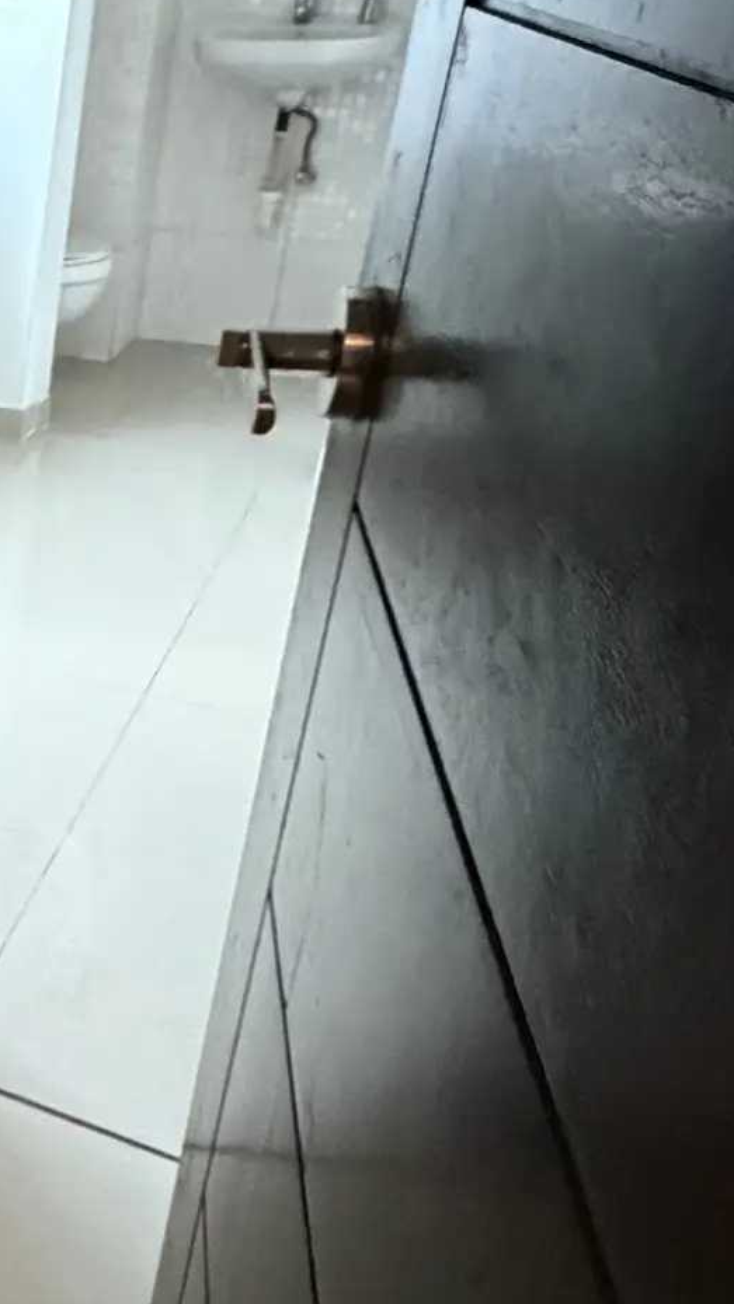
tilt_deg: -23.2
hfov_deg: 21.1
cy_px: 588
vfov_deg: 48.3
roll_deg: +2.7
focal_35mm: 42
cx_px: -521
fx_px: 1453
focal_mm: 2.22
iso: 1000
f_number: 2.2
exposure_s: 1/60
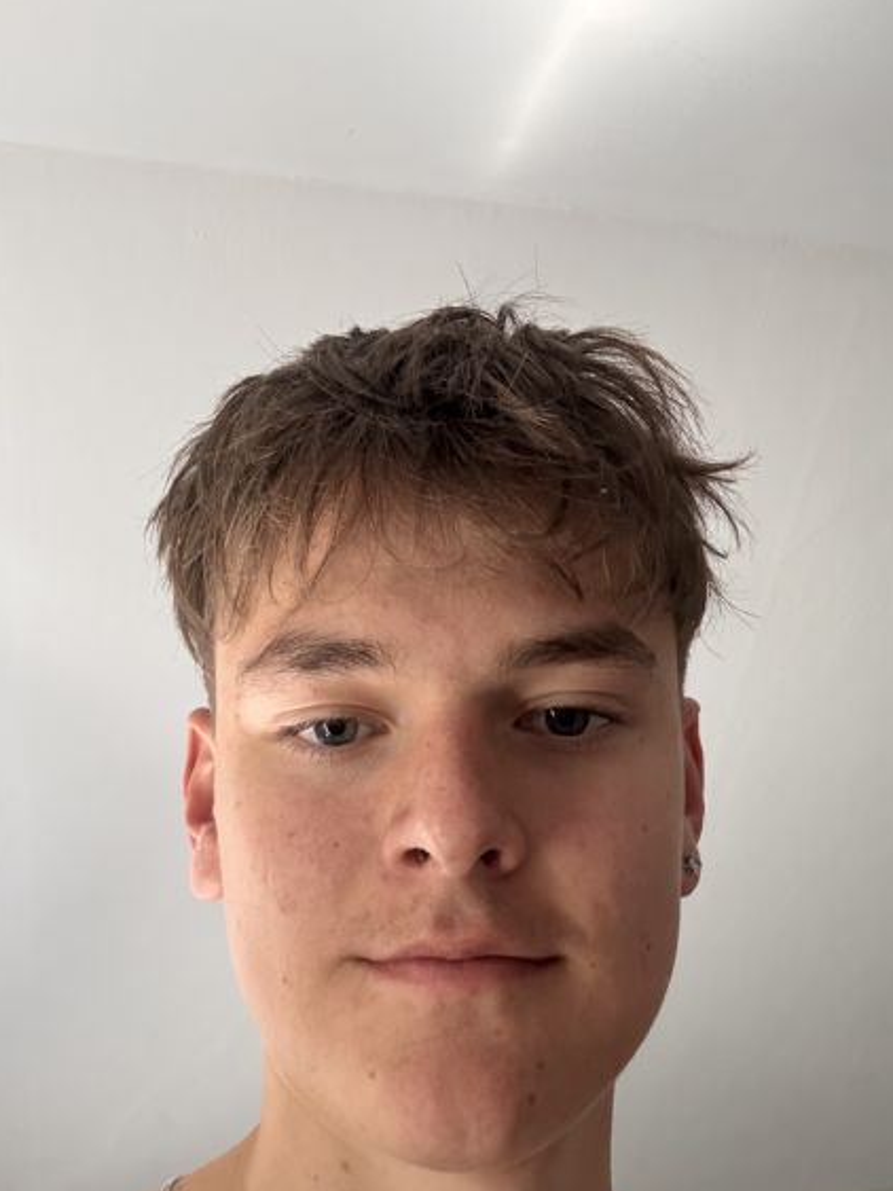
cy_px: 624
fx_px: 1101
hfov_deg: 44.1
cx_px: 432
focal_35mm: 32
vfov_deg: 56.8
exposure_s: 1/60
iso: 250
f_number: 1.9
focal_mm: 2.69
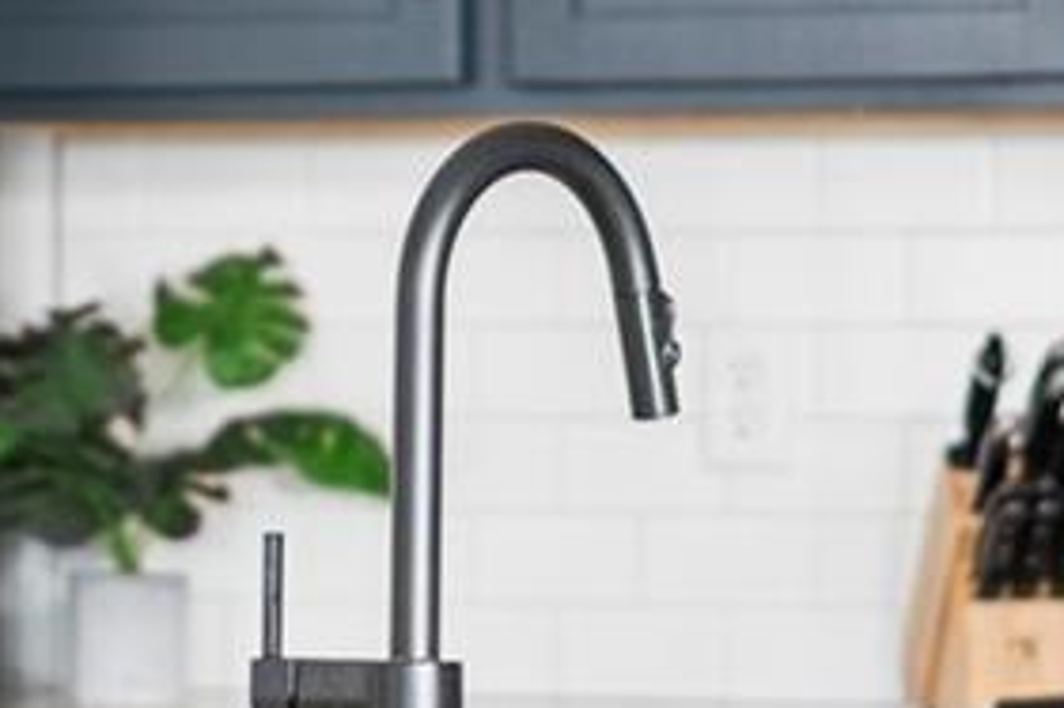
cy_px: 443
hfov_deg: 7.2
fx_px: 8418
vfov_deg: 4.8
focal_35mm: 285
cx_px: 439
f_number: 1.8
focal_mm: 50
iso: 125
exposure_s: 1/40
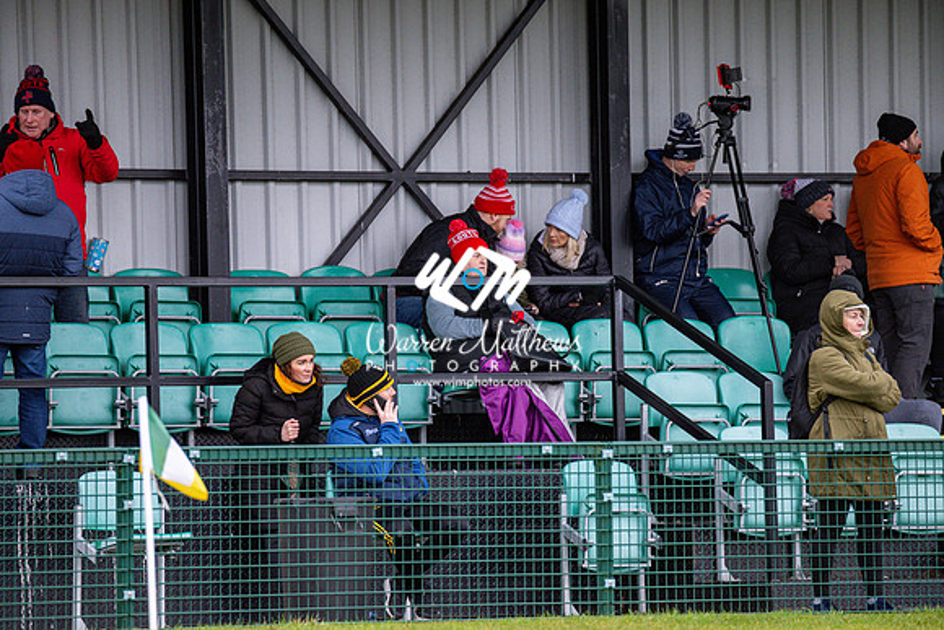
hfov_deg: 6.9
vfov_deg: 4.6
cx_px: 472
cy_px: 315
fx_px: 7868
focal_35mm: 300
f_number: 2.8
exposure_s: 1/640
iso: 2200
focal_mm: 300
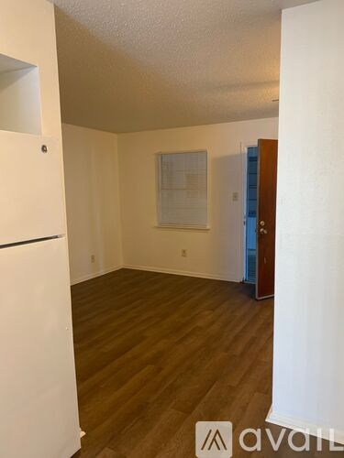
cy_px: 229
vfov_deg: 67.3
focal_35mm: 26
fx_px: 345
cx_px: 172
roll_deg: +1.4
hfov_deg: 53.1
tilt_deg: -7.5
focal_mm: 4.25
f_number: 1.8
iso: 200
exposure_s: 1/60
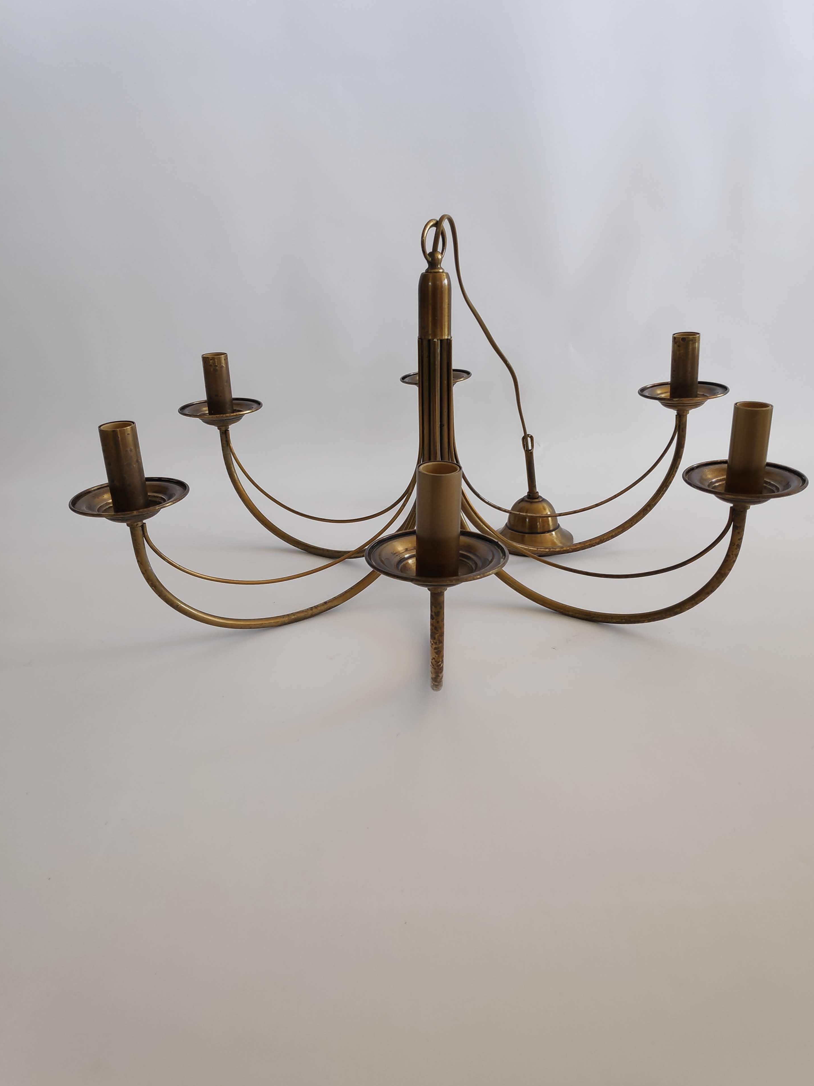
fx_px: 658
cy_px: 537
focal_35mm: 21
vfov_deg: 79.0
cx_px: 426
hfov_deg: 63.4
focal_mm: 3.94
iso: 324
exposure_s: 1/100
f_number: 1.9
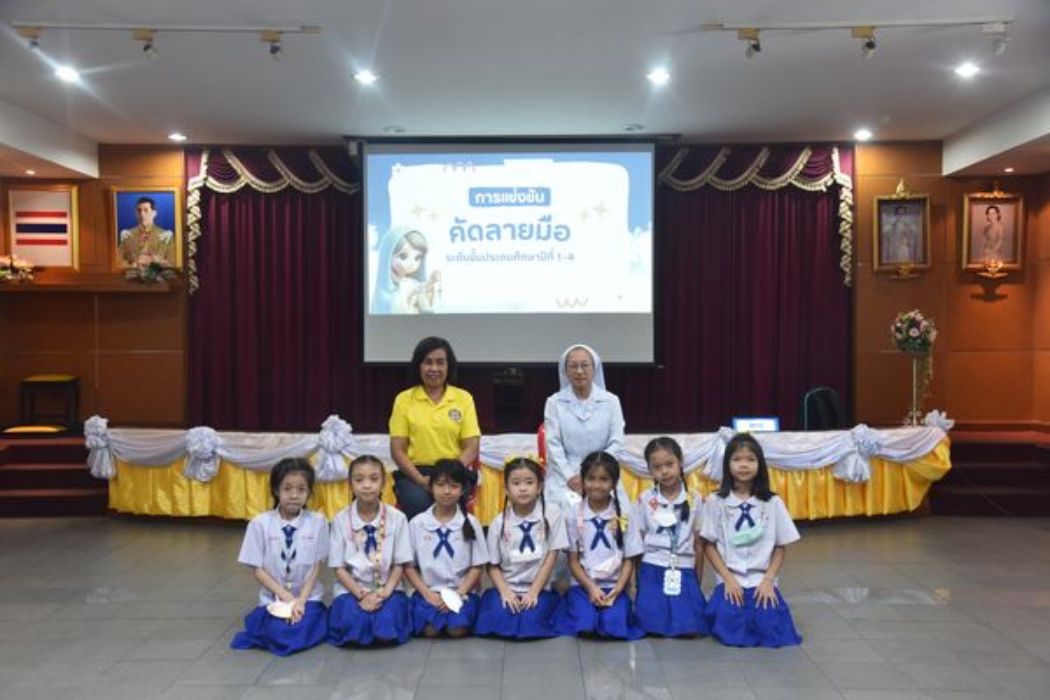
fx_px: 1021
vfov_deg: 37.9
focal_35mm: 35
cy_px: 350
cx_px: 525
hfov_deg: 54.4
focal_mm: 35
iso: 1600
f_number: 4
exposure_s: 1/40
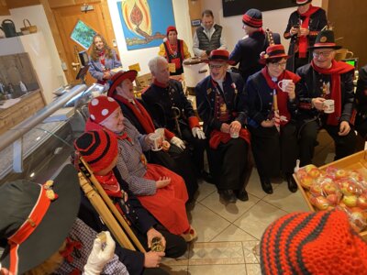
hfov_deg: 67.3
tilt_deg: -25.9
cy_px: 138
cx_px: 184
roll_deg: +4.9
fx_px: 276
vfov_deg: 53.1
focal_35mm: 26
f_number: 1.8
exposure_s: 1/50
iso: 400
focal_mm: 4.25
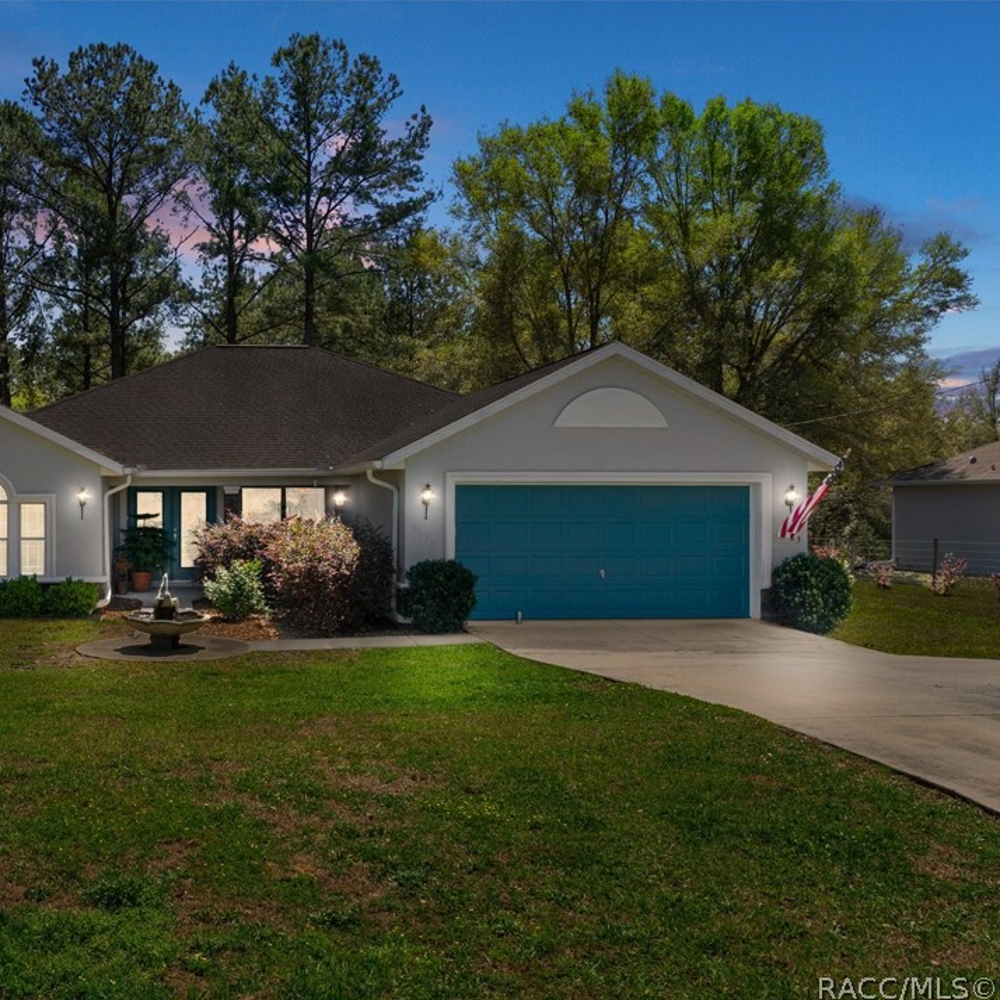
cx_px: 245
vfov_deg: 52.5
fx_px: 1013
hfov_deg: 50.3
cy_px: 505
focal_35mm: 31
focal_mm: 16
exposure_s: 1/90
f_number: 9.5
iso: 320
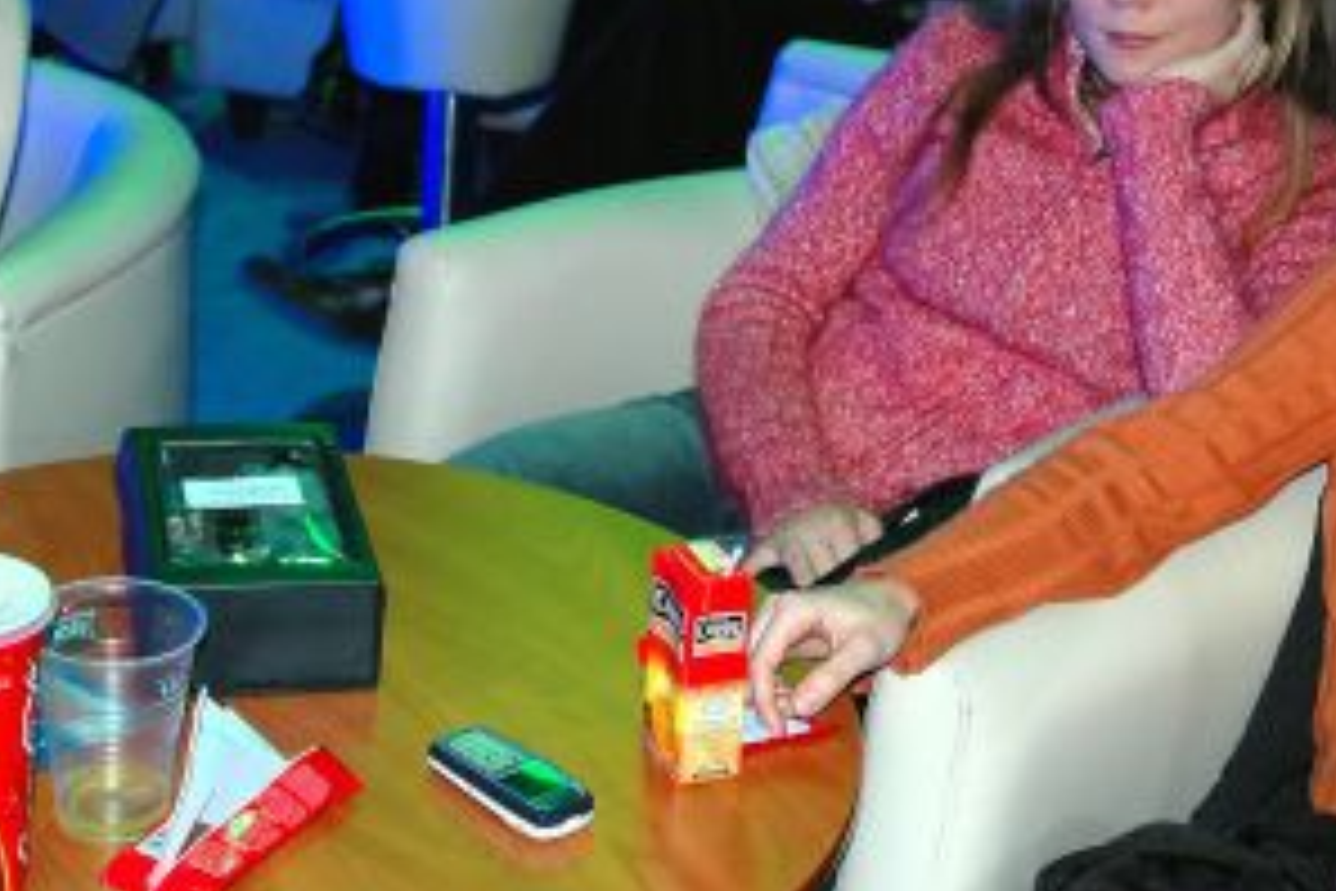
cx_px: 594
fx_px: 2635
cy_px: 54
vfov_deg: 18.8
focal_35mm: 71
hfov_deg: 28.4
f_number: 3.8
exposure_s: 1/60
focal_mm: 22
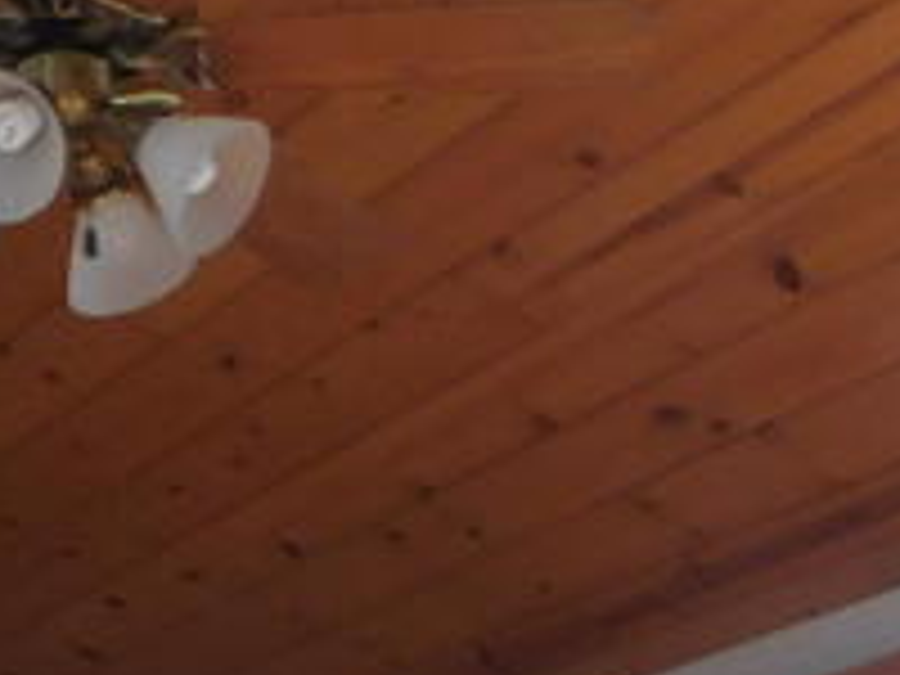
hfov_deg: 16.6
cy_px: 1566
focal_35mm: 118
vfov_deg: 10.8
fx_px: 3068
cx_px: 198
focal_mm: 4
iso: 125
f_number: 3
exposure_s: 1/40
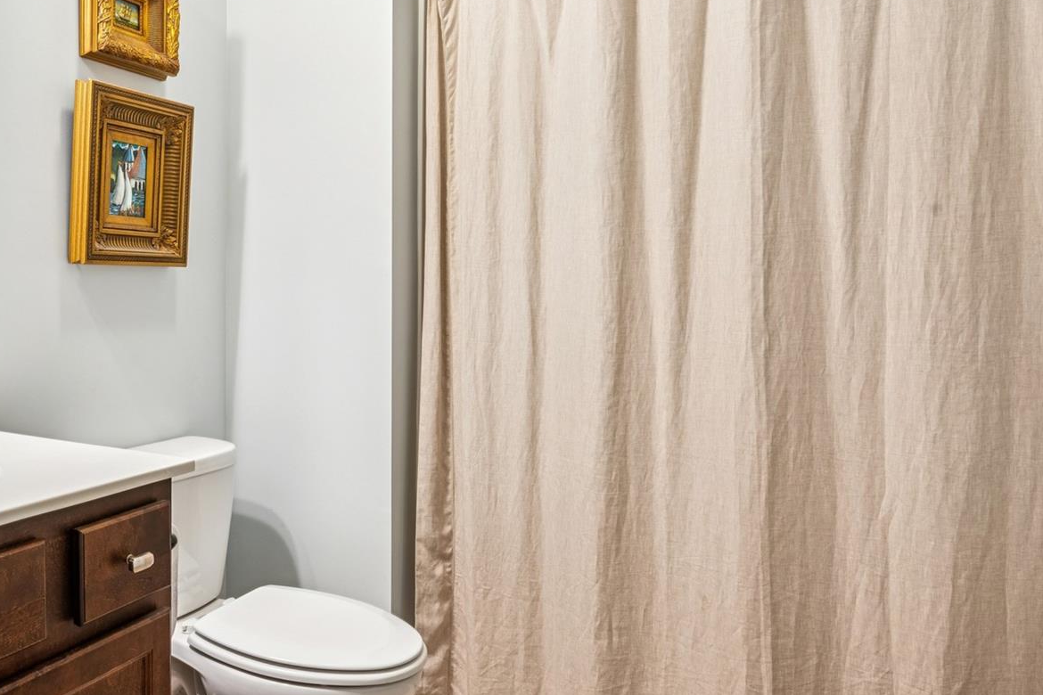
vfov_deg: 44.8
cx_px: 275
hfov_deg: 60.5
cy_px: 295
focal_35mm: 29
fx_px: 842
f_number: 13
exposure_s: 1.3
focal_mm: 16.6
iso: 100
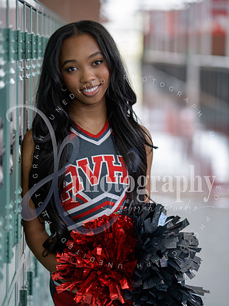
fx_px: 1076
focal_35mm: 122
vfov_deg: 16.1
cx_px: 114
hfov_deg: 12.2
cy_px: 170
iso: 250
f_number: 2.8
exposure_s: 1/125
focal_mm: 112
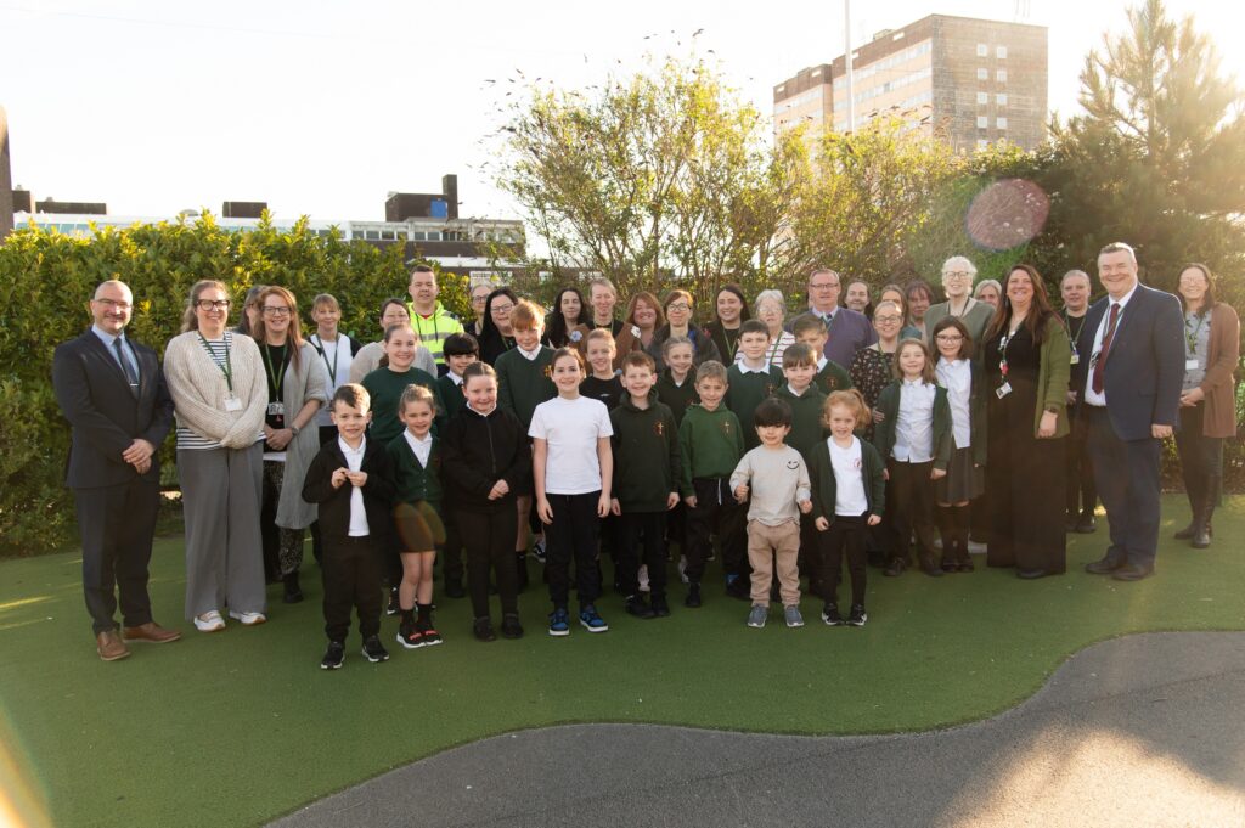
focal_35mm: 31
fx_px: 1071
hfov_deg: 60.3
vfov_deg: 42.3
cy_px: 414
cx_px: 622
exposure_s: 1/250
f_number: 4
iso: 160
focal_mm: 31
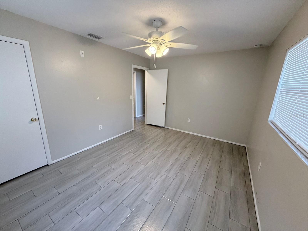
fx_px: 125
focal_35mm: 14
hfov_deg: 102.1
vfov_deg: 85.7
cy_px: 116
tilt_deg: -14.0
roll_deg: -1.0
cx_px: 154
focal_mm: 2.22
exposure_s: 1/120
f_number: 2.2
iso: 320
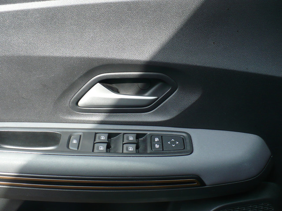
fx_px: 342
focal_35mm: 42
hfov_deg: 44.8
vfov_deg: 34.3
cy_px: 106
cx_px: 141
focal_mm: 6.1
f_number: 2.8
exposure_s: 1/200
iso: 100
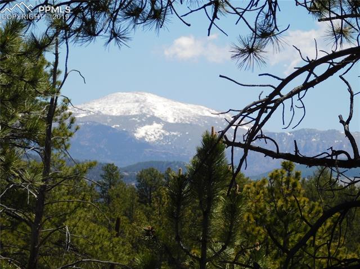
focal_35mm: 232
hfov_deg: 8.5
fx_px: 2411
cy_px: 134
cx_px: 180
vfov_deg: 6.4
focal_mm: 41.3
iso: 125
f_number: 5.6
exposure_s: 1/640
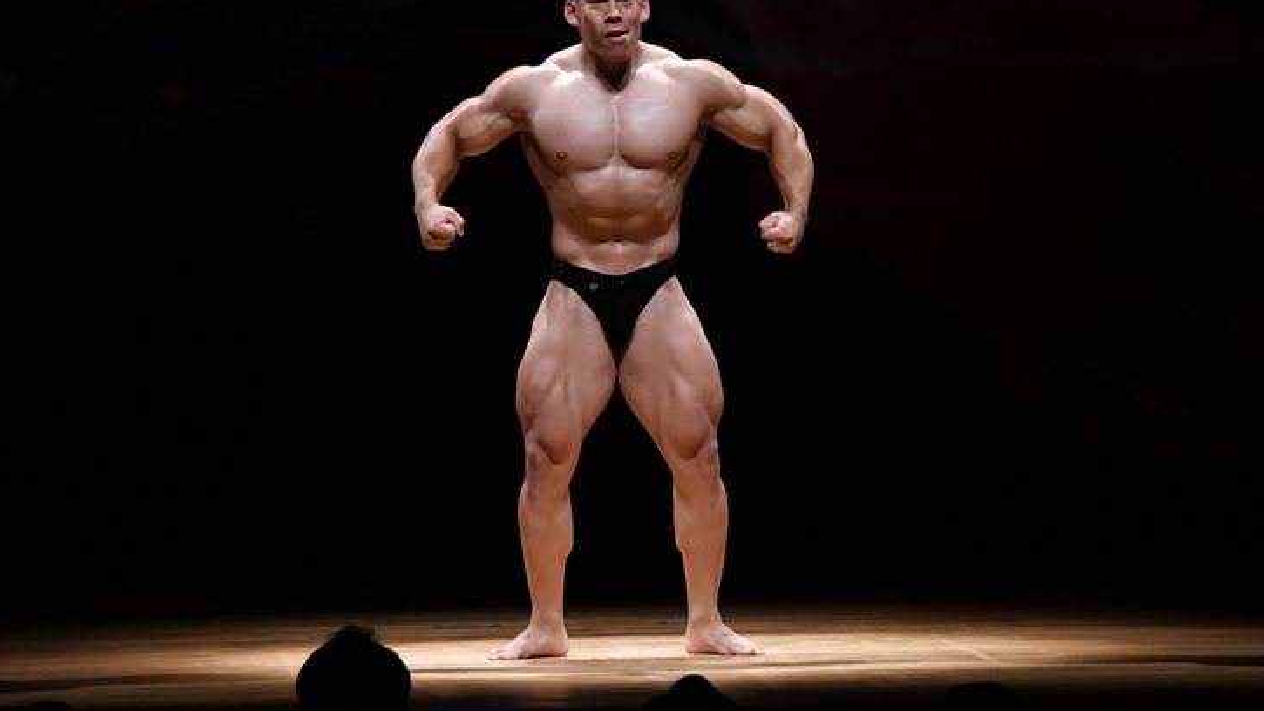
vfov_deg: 5.0
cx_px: 630
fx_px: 8145
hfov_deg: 8.9
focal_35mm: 243
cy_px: 307
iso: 3200
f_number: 5.6
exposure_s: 1/400
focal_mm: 145
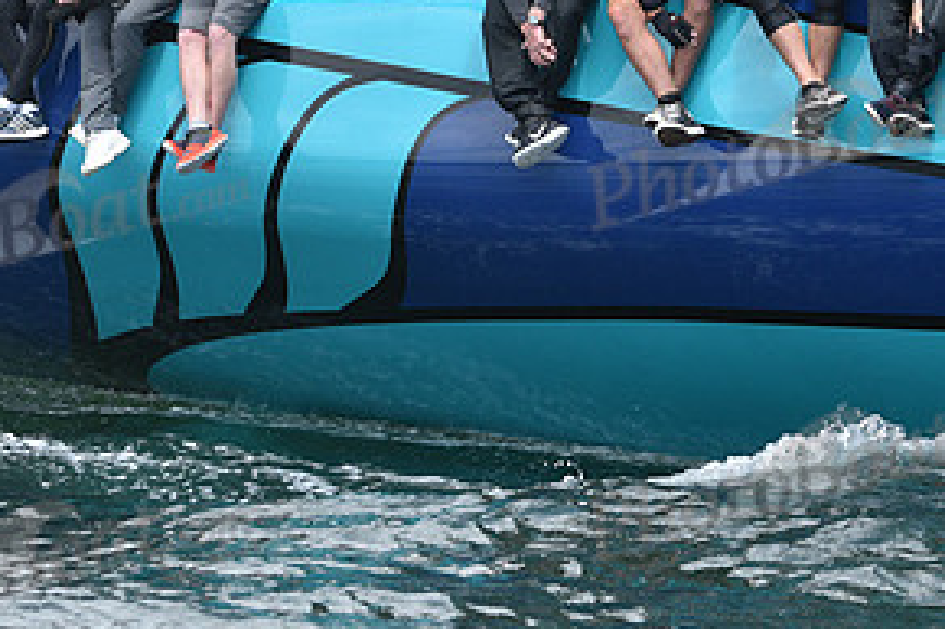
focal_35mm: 170
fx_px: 4460
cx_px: 420
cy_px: 21
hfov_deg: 12.1
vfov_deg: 8.0
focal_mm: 85
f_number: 4.5
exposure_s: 1/1250
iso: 250
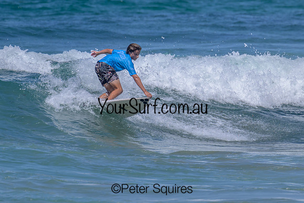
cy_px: 82
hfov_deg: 2.2
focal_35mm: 956
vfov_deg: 1.4
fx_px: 8076
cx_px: 149
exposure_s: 1/2000
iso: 720
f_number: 11
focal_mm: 800
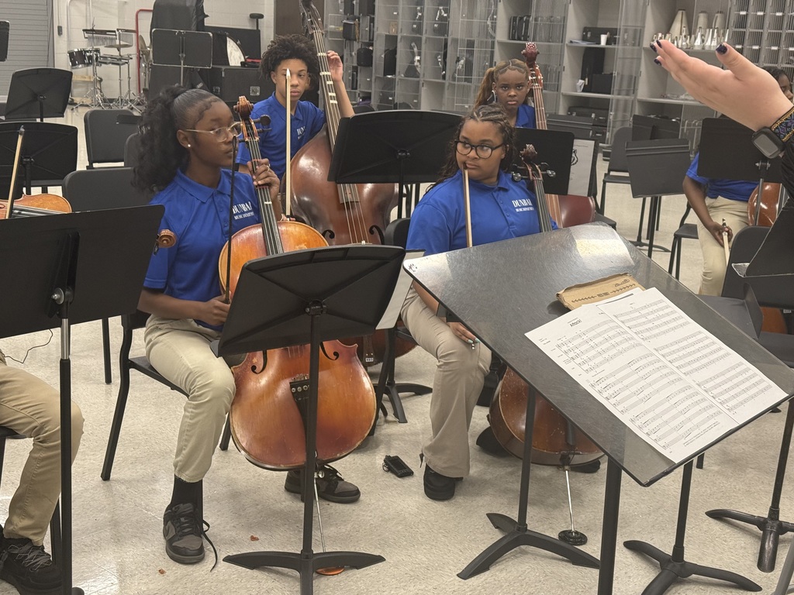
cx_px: 397
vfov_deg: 30.3
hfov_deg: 39.7
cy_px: 298
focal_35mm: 48
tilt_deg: -13.4
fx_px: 1101
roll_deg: -3.1
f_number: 1.78
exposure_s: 1/120
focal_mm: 6.76
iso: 250
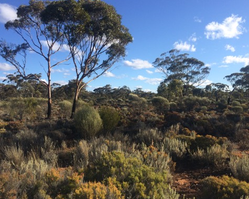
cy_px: 99
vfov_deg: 47.1
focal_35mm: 31
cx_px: 128
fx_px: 228
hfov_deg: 57.2
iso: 32
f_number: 2.2
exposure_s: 1/1786
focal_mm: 4.15
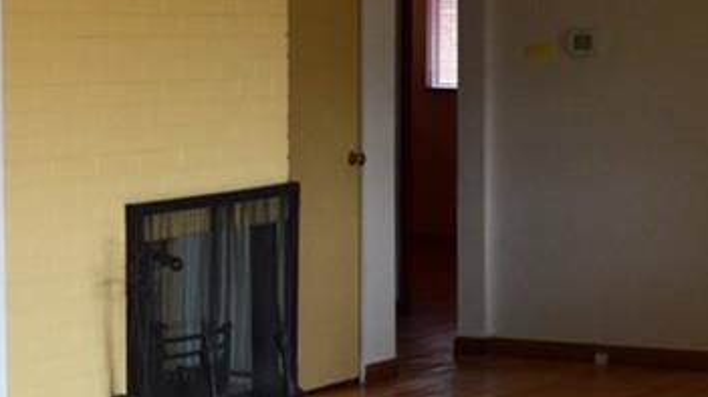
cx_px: 367
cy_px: 180
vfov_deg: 10.2
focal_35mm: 119
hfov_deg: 18.0
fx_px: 2233
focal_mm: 26
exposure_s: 1/60
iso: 500
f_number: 4.2
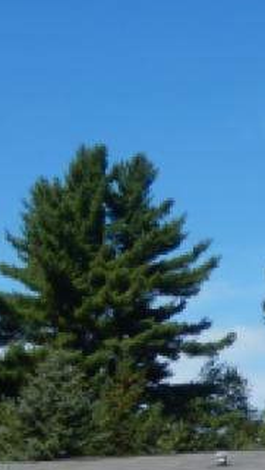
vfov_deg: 16.7
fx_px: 1559
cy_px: 480
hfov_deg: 9.6
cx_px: 281
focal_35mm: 125
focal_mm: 6.5
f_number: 4
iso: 125
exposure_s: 1/1250
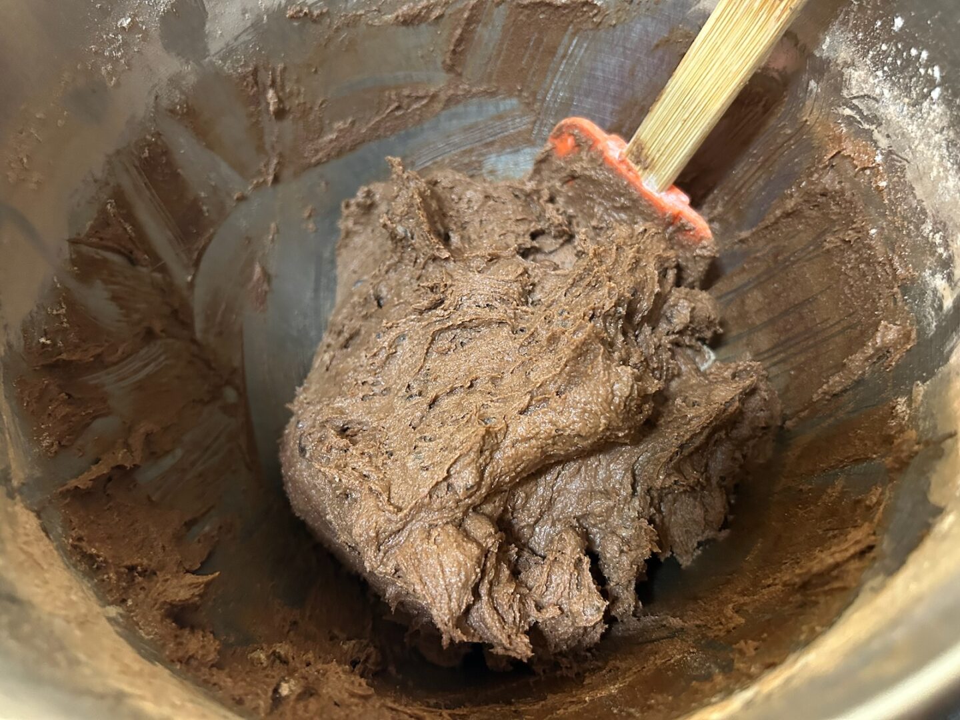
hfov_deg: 67.3
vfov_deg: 53.1
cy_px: 360
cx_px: 480
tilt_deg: -61.7
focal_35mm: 26
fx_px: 721
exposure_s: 1/30
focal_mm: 5.7
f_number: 1.5
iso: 500
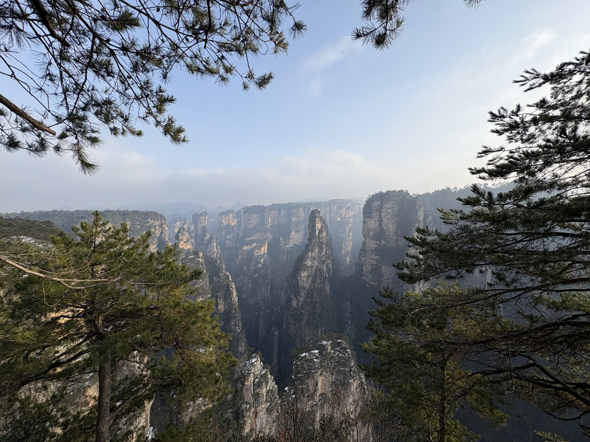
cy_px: 221
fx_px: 239
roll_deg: +0.4
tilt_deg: -2.1
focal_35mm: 14
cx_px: 295
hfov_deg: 102.1
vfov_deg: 85.7
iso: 50
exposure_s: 1/1346
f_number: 2.2
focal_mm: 2.22
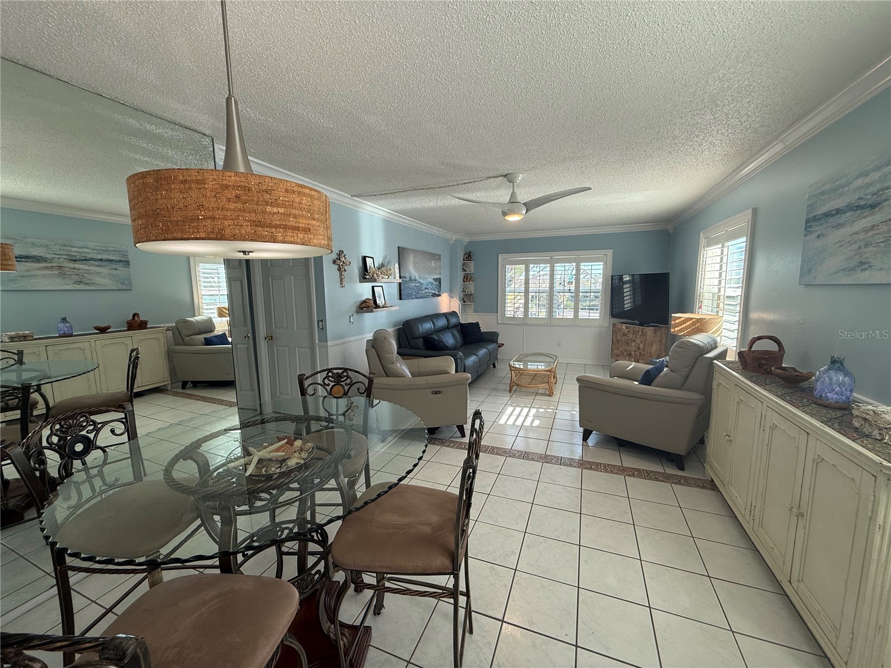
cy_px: 334
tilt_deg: -7.3
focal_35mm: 14
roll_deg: +1.1
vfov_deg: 85.7
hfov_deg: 102.1
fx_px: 360
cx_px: 446
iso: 64
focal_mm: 2.22
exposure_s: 1/120
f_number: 2.2
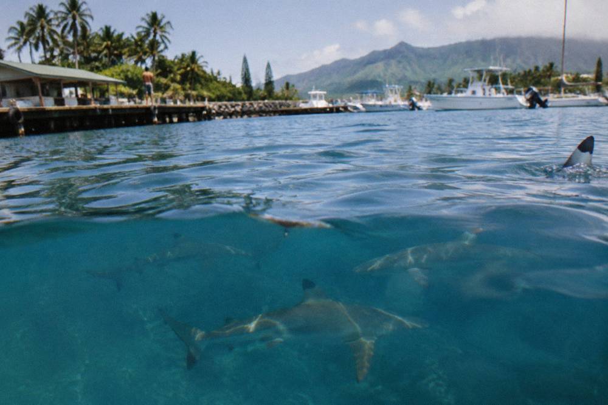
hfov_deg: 48.5
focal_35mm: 40
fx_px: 675
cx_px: 304
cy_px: 202
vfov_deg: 33.4
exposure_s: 1/100
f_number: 11
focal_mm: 40
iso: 200
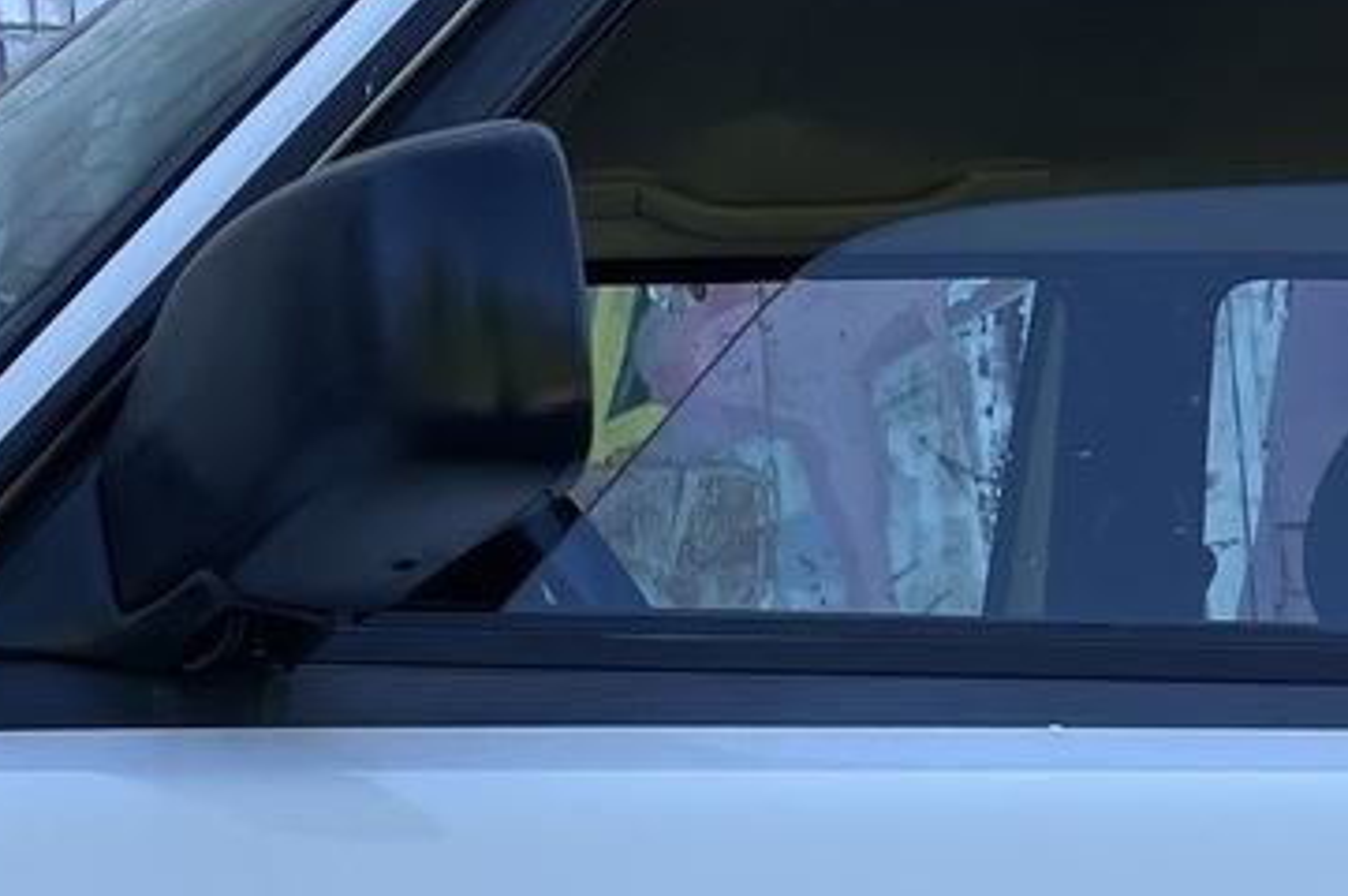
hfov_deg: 15.7
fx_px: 4489
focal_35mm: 120
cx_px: -683
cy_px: 67
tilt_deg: +12.5
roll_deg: -1.3
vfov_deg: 11.3
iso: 32
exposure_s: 1/988
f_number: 1.6
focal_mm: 4.2
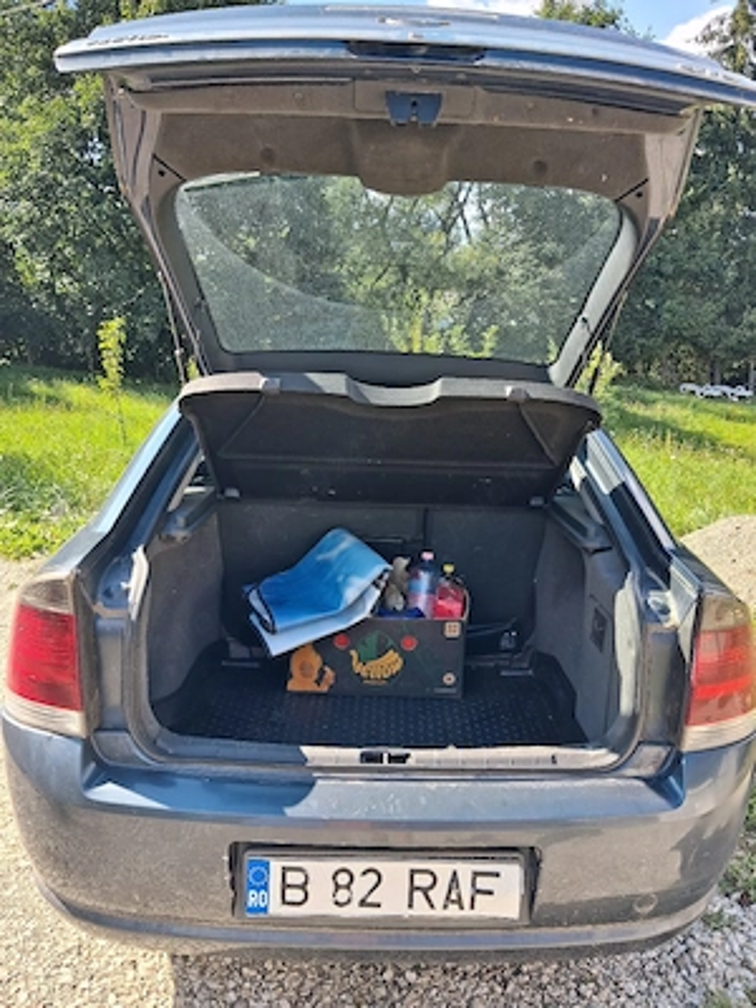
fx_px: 786
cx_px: 378
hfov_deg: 51.4
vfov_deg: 65.3
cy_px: 504
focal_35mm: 27
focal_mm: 4
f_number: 1.8
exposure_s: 1/147
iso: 25
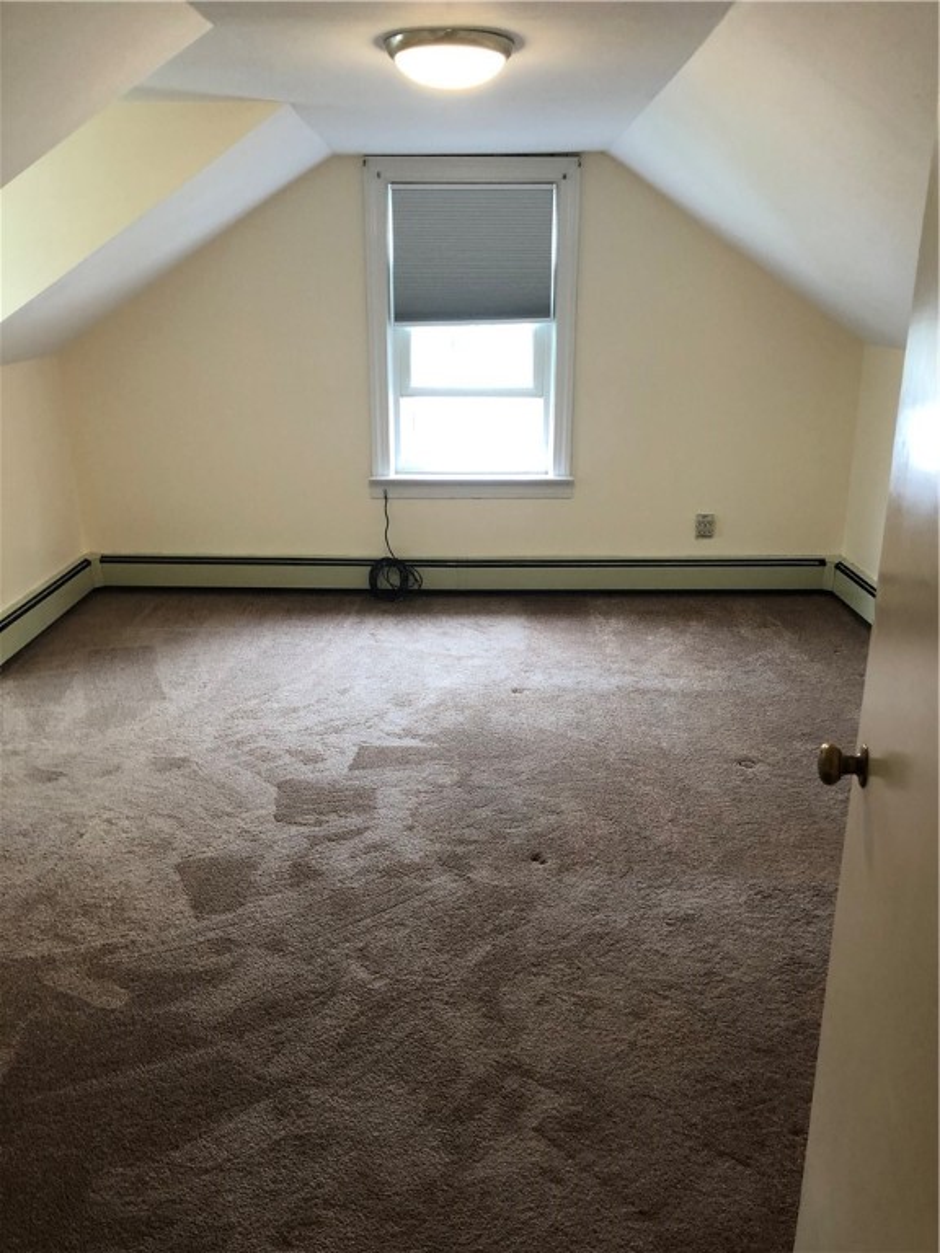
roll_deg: -0.6
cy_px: 626
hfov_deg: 49.7
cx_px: 470
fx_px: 1014
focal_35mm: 28
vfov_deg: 63.4
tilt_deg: -17.9
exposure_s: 1/17
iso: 40
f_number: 1.8
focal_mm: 3.99
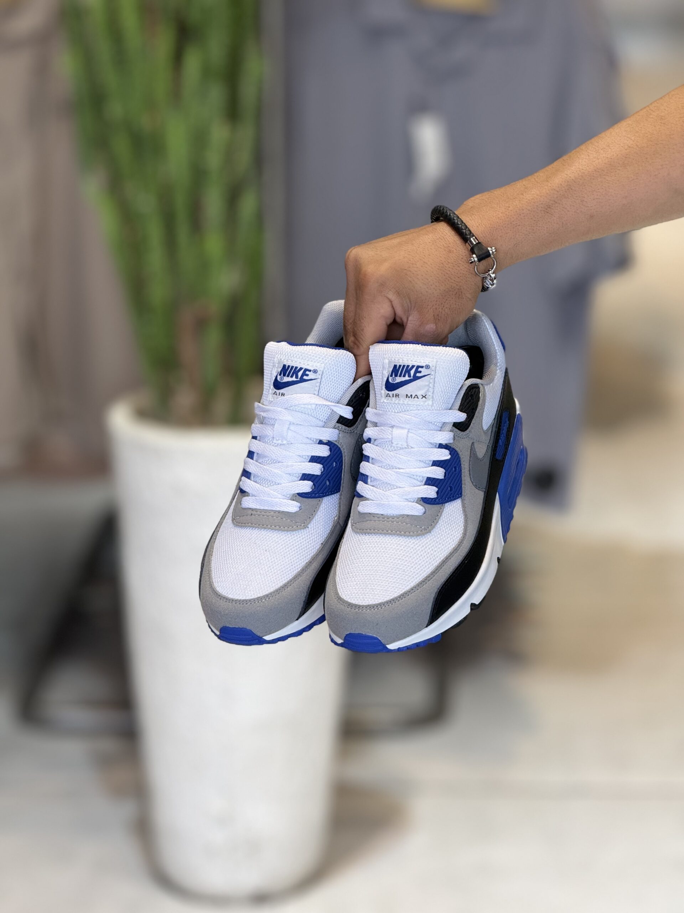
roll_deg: +0.3
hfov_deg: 12.3
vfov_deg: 16.4
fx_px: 3162
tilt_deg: -12.4
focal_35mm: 120
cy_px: 456
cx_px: 342
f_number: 2.8
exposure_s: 1/100
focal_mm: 15.66
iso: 80
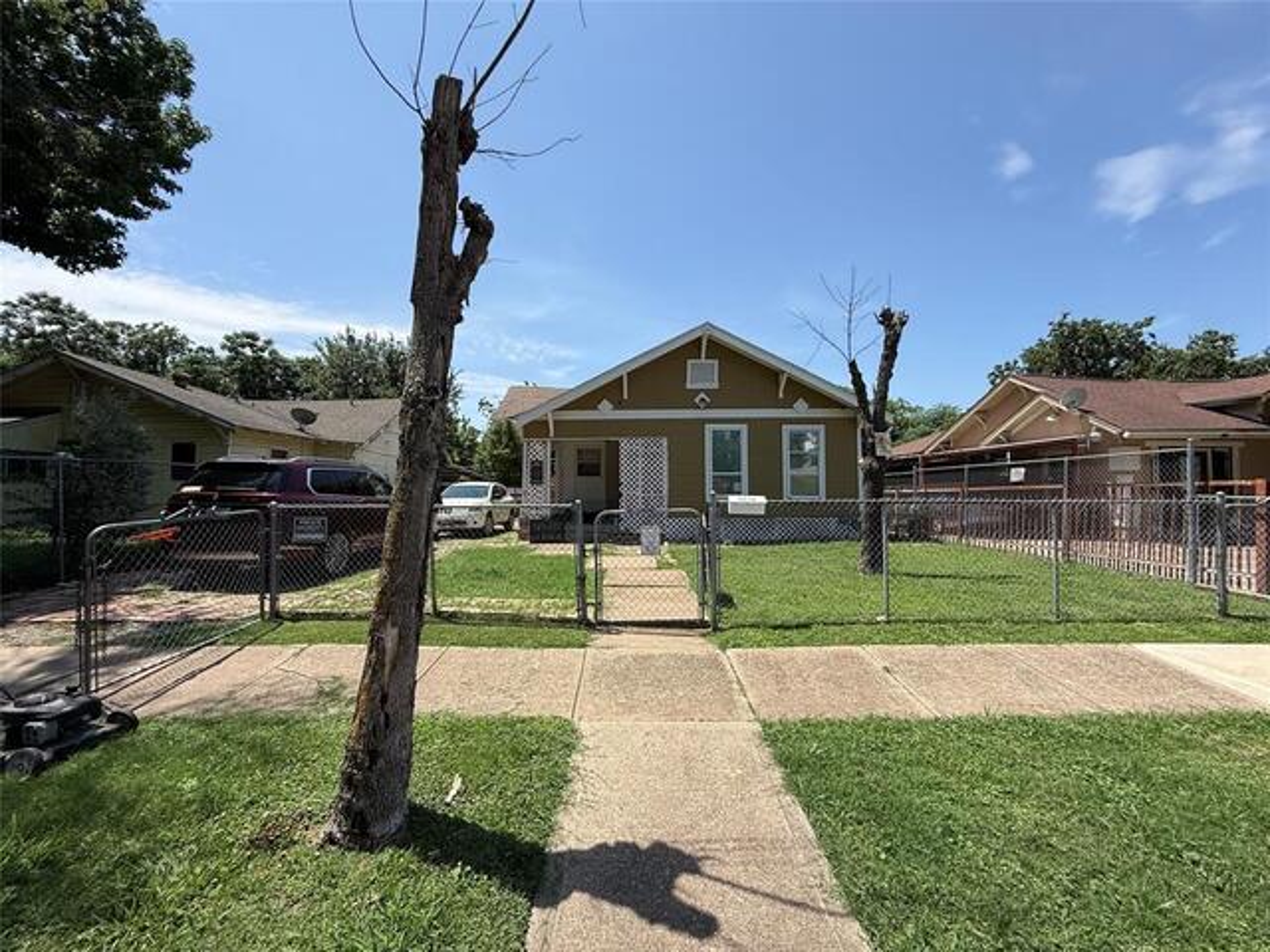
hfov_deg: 102.1
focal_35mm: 14
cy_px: 476
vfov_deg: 85.7
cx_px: 635
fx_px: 514
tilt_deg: +2.1
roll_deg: -0.1
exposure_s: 1/1656
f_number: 2.2
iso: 50
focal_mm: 2.22
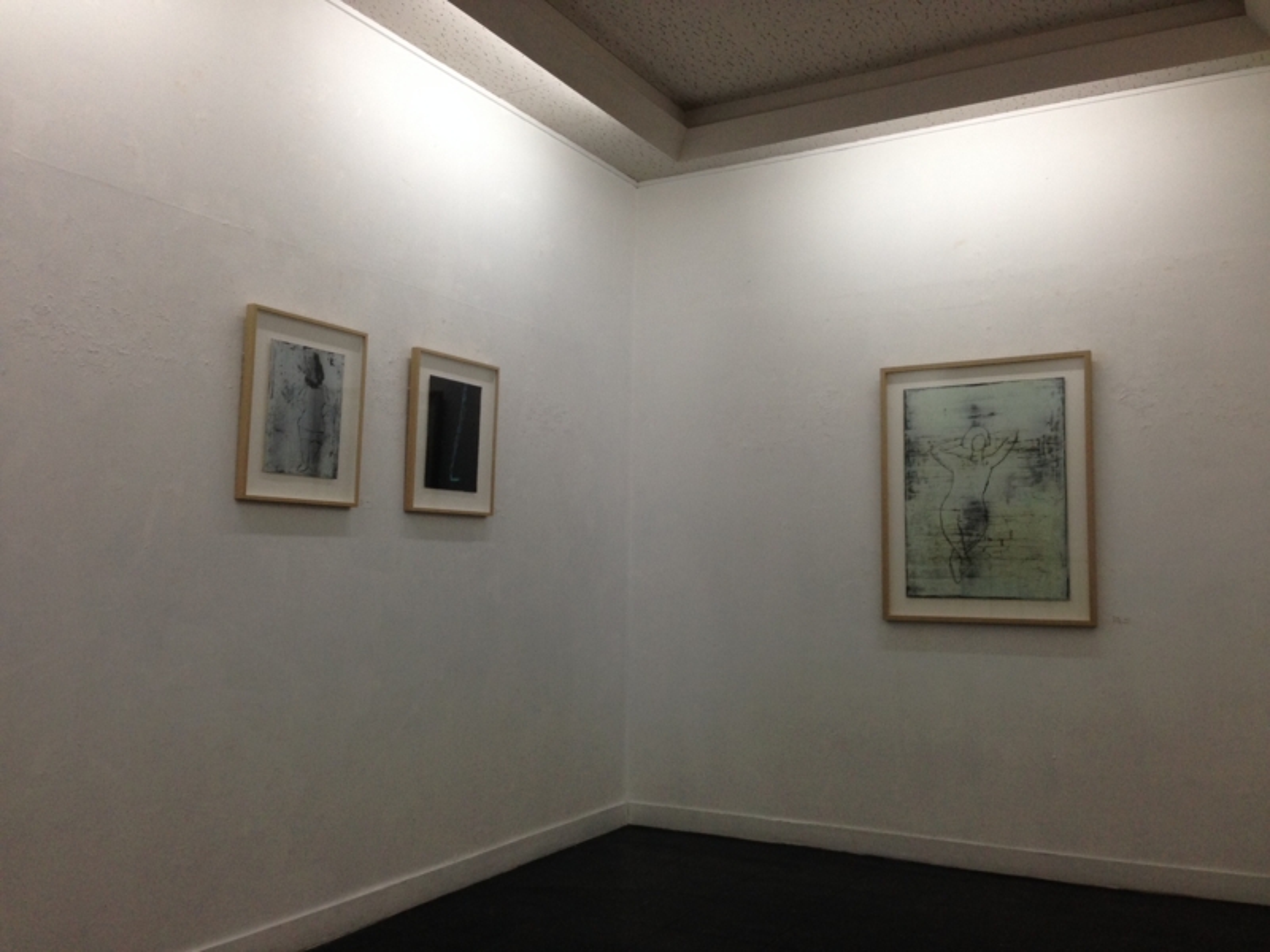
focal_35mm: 33
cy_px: 476
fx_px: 1211
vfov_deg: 42.9
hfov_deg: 55.4
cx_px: 635
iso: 100
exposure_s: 1/120
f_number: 2.4
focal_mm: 4.12
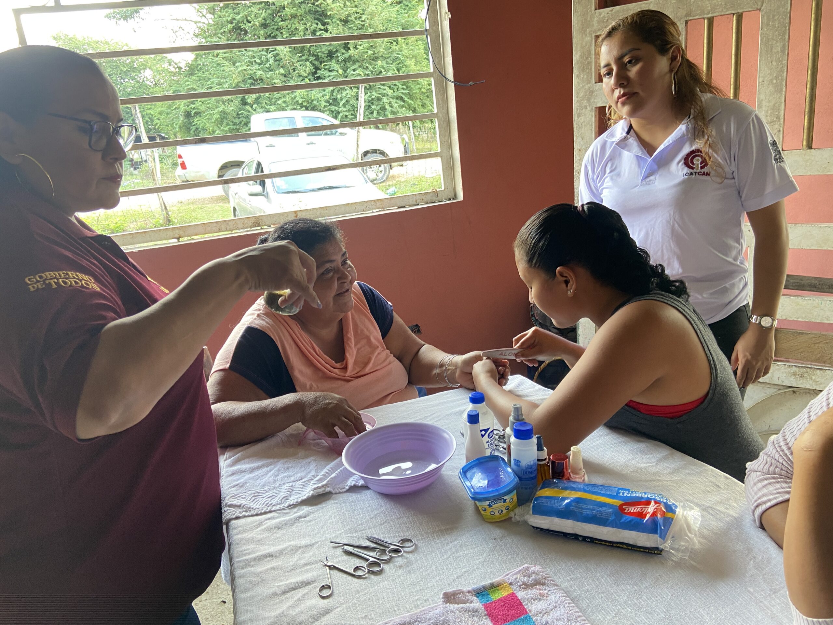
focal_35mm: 26
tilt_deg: -16.1
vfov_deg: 53.1
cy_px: 312
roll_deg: +6.2
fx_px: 626
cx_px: 416
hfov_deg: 67.3
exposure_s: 1/60
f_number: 1.8
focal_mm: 4.25
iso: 125
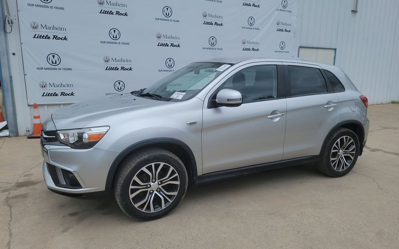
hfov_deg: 70.4
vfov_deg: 47.6
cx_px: 198
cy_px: 122
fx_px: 283
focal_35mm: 26
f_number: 1.8
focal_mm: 6.7
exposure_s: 1/1160
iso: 50
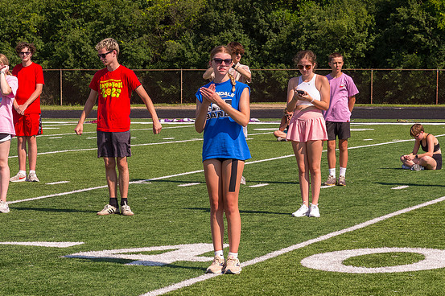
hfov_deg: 14.0
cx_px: 229
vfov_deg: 9.3
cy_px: 79
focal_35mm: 147
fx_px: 1816
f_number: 13
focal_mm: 86
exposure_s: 1/500
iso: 1250
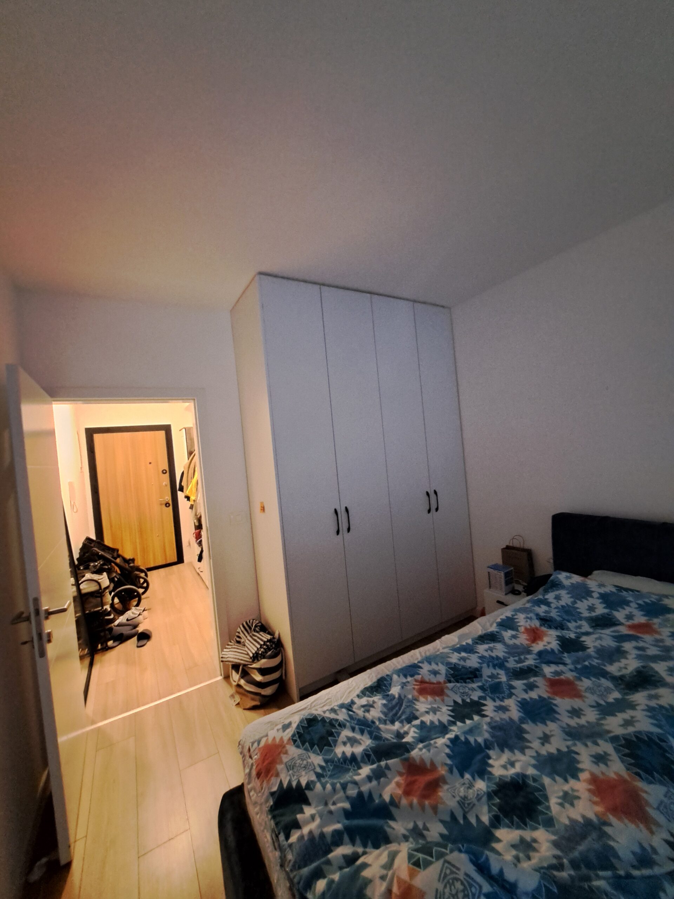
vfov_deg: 106.2
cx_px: 337
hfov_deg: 89.9
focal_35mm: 13
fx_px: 337
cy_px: 450
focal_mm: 1.74
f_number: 2.2
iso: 500
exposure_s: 1/25
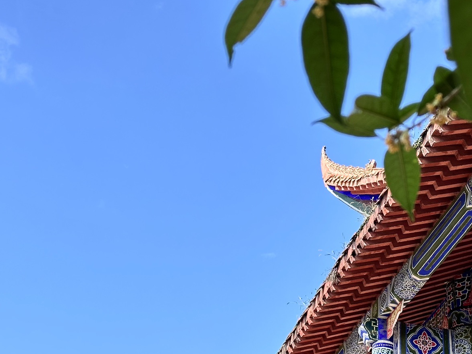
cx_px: 370
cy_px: 174
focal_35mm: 82
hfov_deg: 23.5
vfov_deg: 18.0
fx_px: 1118
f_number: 1.78
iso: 64
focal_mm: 6.86
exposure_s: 1/740
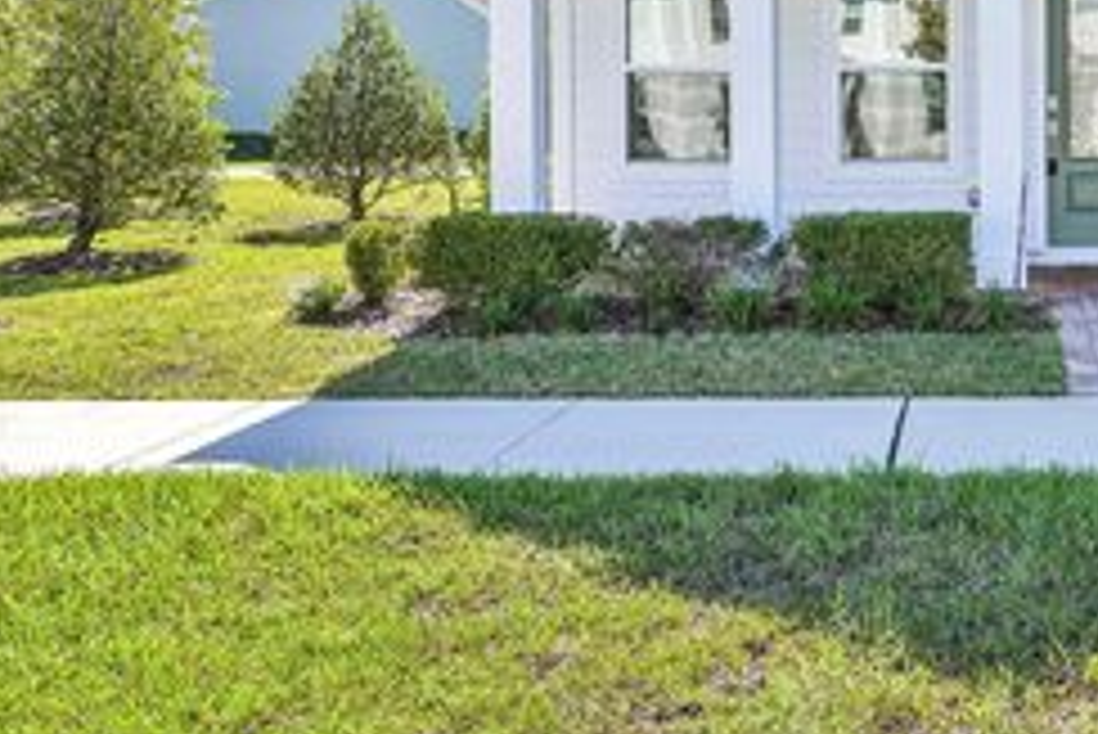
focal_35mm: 43
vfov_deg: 30.2
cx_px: 1035
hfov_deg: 41.0
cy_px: 106
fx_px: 1312
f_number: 8
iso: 100
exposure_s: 1/125
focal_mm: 21
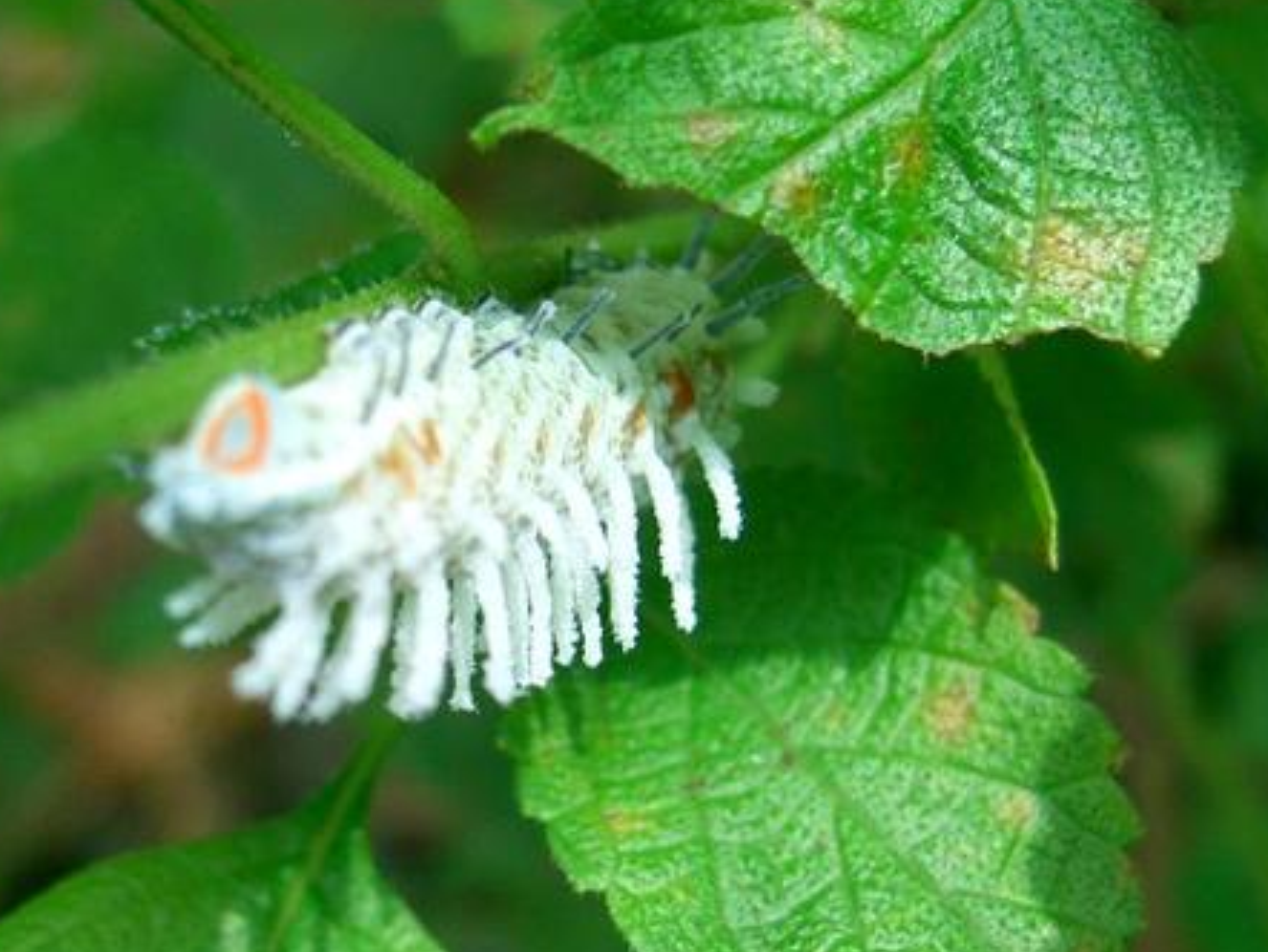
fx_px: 2456
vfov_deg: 21.9
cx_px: 450
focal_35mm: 67
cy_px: 502
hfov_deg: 28.8
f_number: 2.8
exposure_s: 1/320
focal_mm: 8
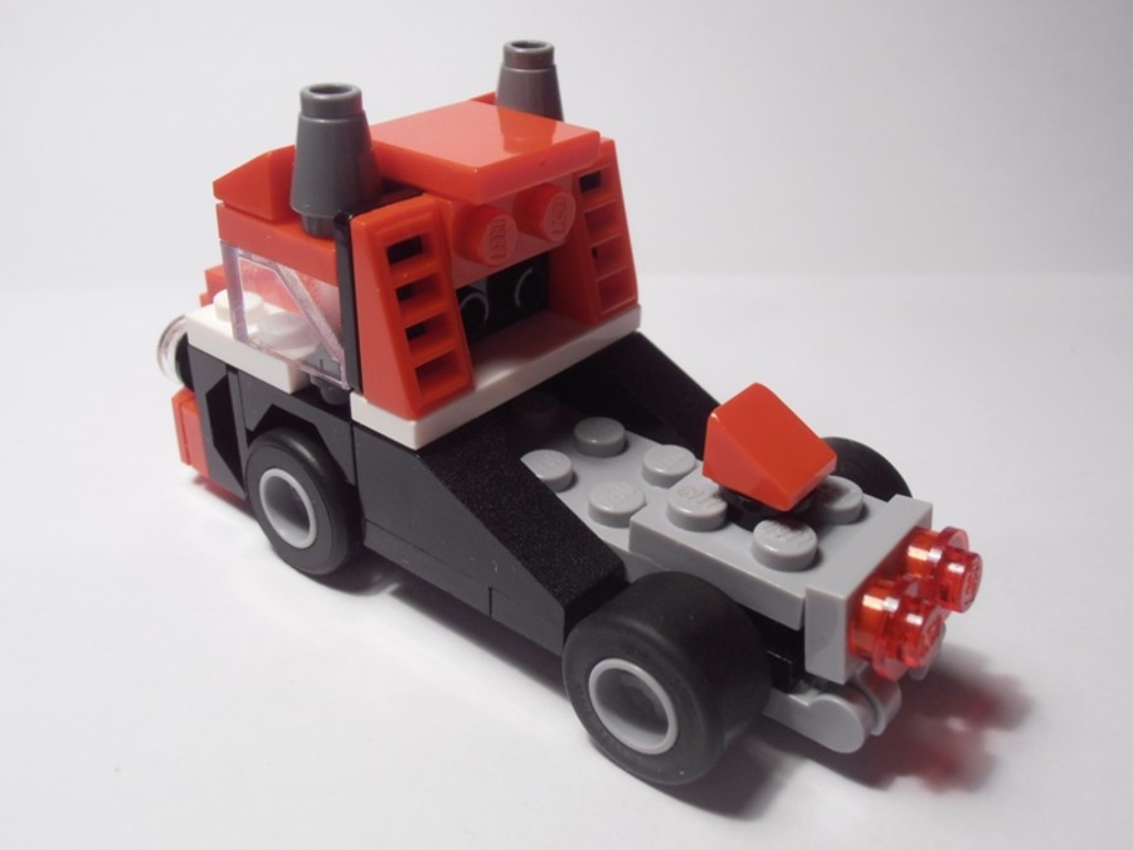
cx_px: 566
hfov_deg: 50.1
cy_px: 425
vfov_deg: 38.7
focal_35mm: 37
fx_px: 1211
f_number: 3.9
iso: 100
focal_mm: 6.61
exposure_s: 1/40
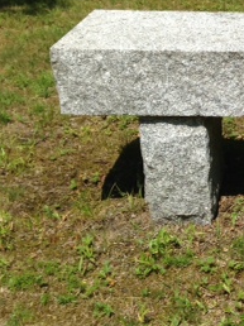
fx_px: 772
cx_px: 369
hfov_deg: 16.3
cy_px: 128
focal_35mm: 82
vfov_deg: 23.8
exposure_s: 1/1695
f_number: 2.4
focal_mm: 4.13
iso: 50
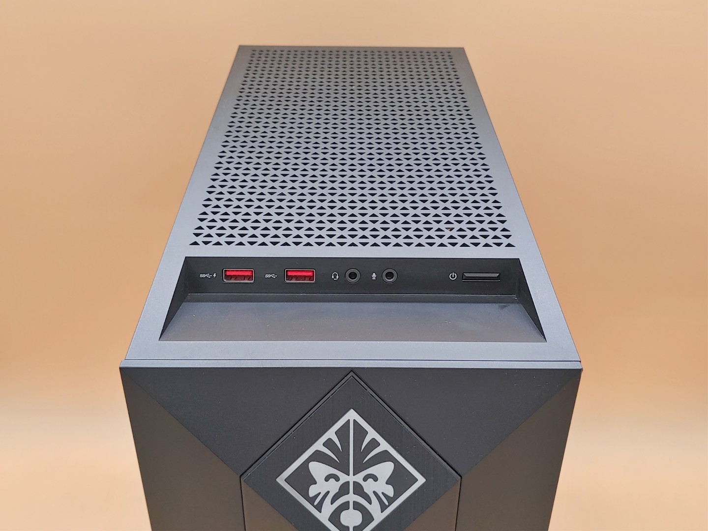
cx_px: 354
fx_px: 736
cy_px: 266
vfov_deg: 39.7
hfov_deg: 51.4
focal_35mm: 36
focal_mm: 4.36
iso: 50
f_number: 1.8
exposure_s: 1/70
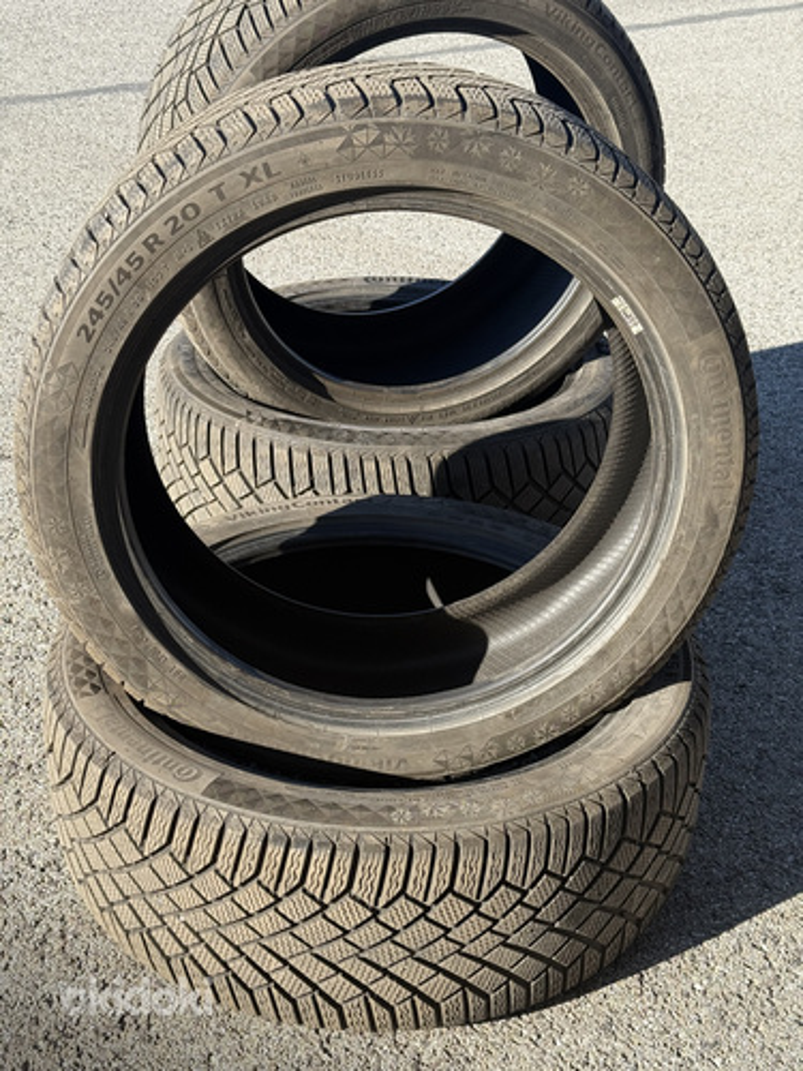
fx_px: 1485
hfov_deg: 30.3
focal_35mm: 48
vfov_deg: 39.7
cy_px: 536
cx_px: 402
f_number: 1.78
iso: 64
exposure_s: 1/1353
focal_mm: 6.76
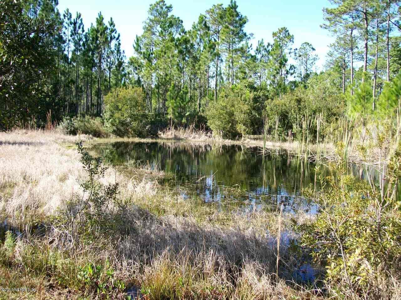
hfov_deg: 51.4
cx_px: 200
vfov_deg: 39.7
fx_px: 417
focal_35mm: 36
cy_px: 150
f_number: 2.7
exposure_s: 1/408
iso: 80
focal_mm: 6
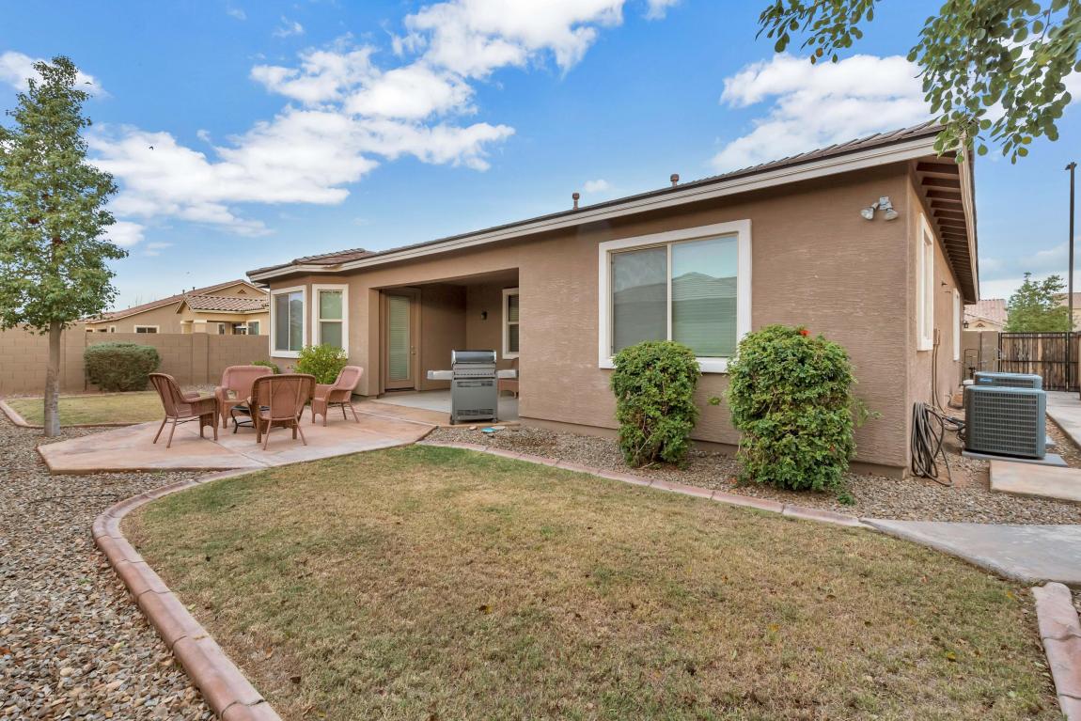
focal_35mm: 15
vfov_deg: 77.3
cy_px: 360
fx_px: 450
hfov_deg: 100.4
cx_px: 540
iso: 500
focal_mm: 15
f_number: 8
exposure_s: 1/250
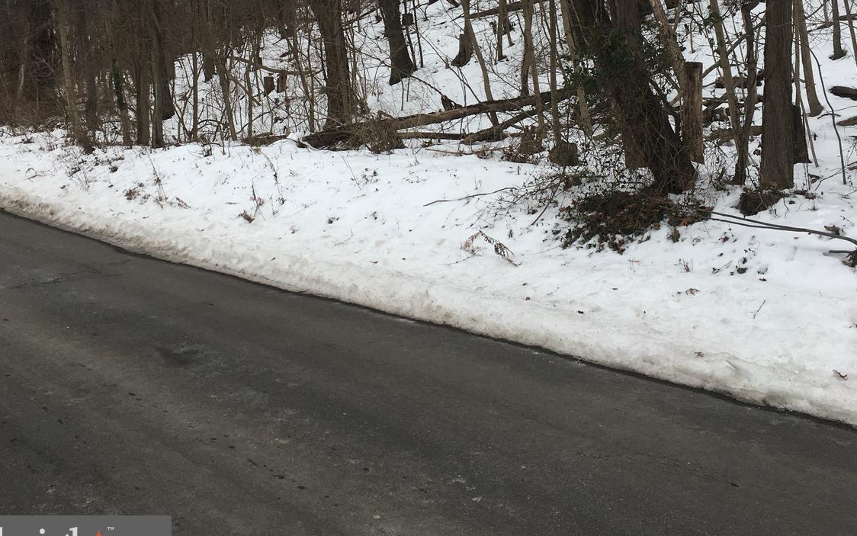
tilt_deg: +0.8
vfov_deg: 28.5
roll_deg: -0.9
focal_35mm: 42
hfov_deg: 47.2
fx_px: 981
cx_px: 420
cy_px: -8
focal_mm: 4.15
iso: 25
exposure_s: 1/1040
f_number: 2.2
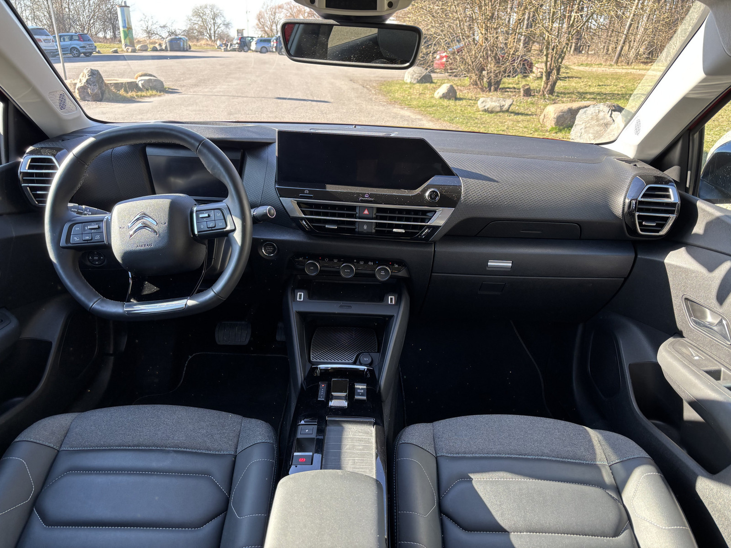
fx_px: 549
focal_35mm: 26
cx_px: 366
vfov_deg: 53.1
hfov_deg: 67.3
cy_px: 274
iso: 50
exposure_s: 1/121
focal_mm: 5.96
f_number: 1.6
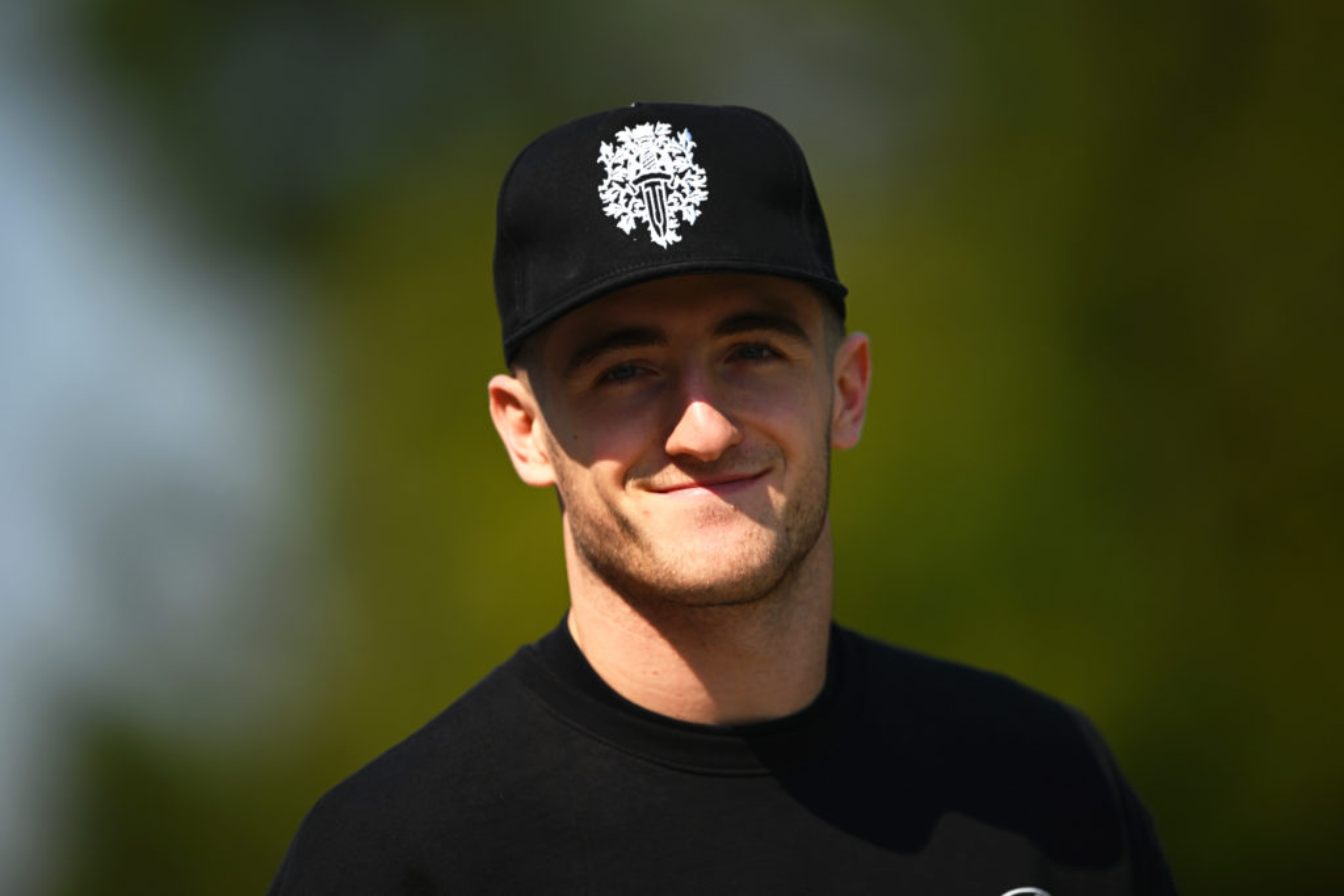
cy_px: 448
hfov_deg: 5.2
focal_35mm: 400
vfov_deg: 3.4
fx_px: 14934
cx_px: 672
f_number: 2.8
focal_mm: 400
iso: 200
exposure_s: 1/5000
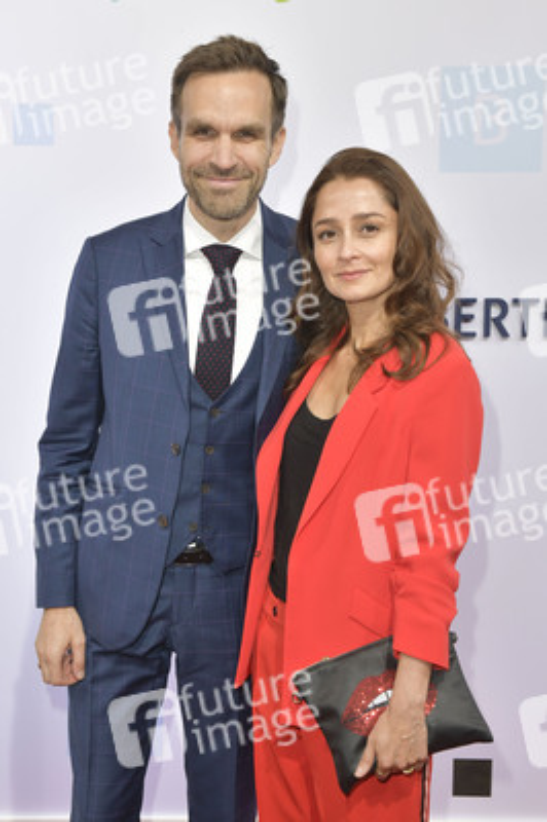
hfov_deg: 30.5
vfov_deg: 44.5
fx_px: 1004
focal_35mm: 44
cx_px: 274
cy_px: 411
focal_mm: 44
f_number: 6.3
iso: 320
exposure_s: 1/160
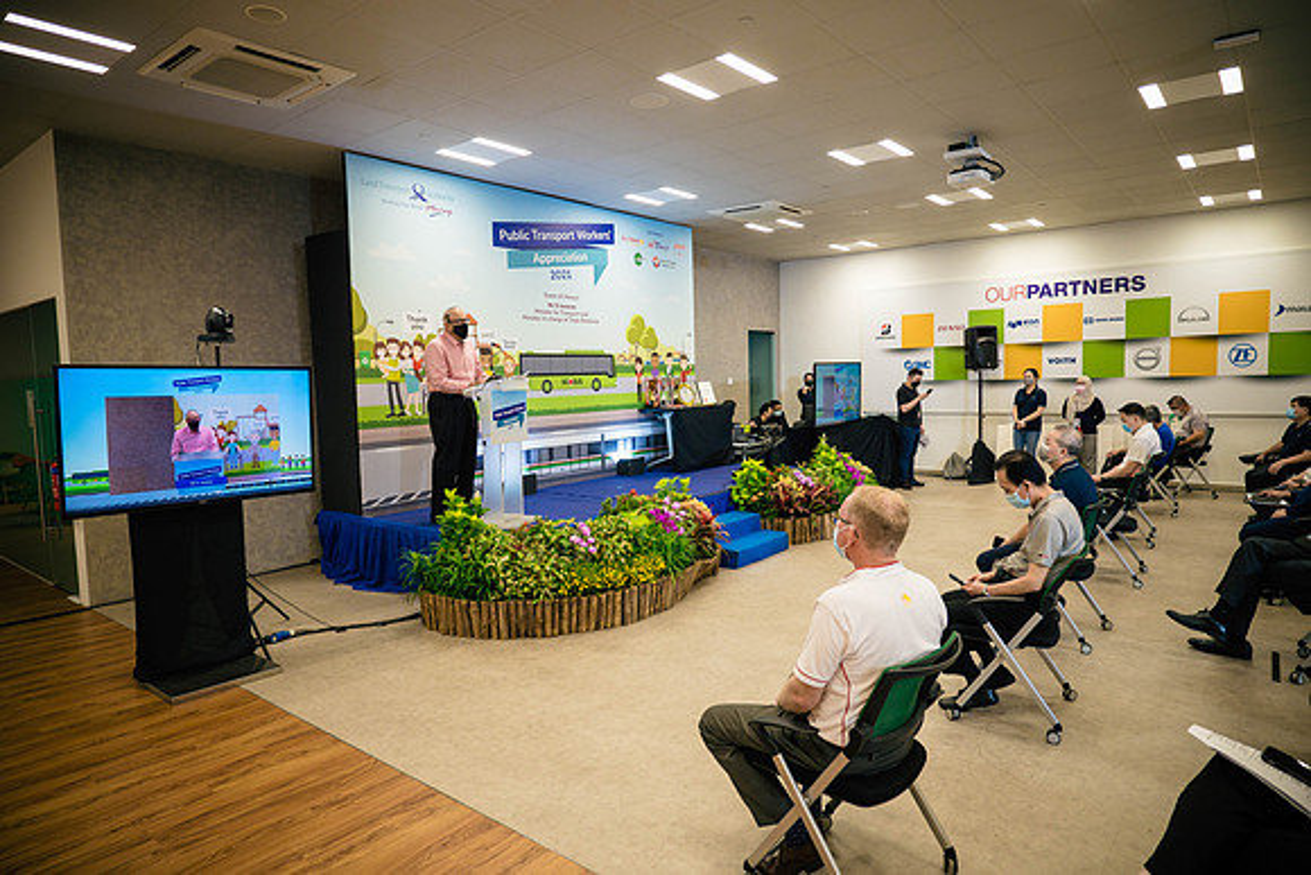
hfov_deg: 81.7
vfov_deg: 60.0
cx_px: 656
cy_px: 438
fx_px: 758
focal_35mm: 21
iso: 320
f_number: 2
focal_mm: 10
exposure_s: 1/100
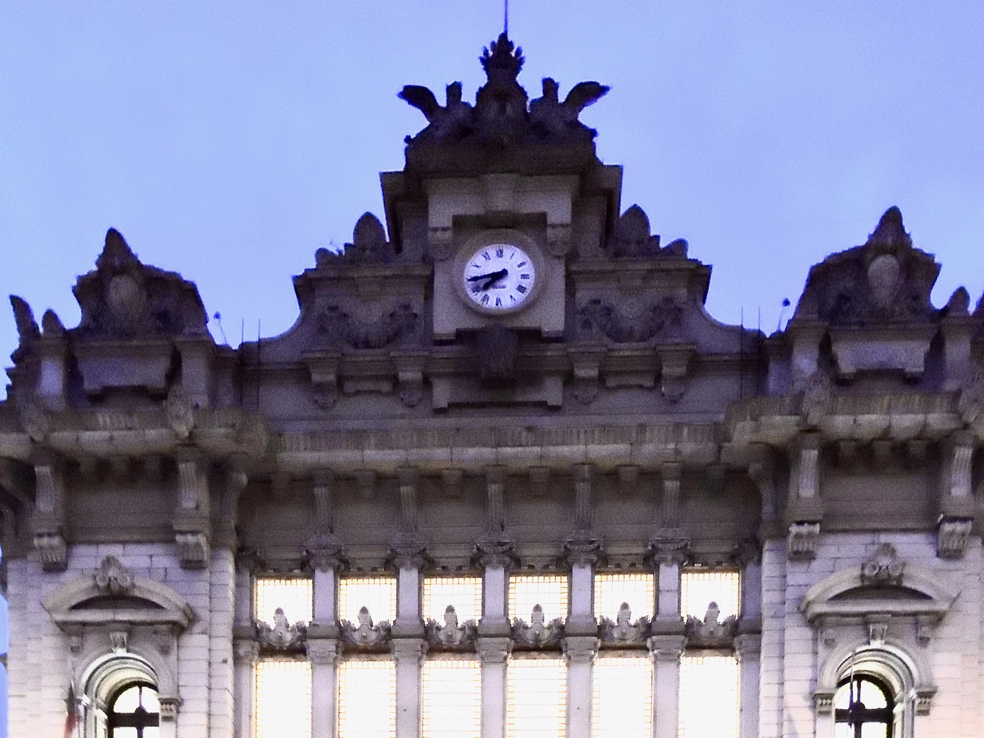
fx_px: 995
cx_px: 492
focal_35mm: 35
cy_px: 369
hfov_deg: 52.6
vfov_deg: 40.7
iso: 1800
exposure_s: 1/15
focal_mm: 6.2
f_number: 3.3
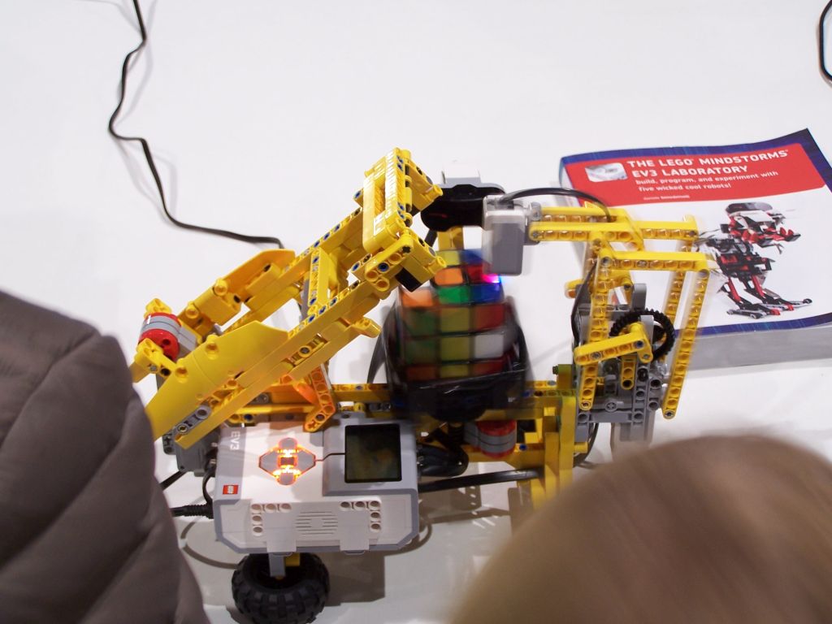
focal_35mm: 69
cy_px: 312
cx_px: 416
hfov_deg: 28.2
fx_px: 1658
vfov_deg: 21.3
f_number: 3.2
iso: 80
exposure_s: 1/3
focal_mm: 11.5
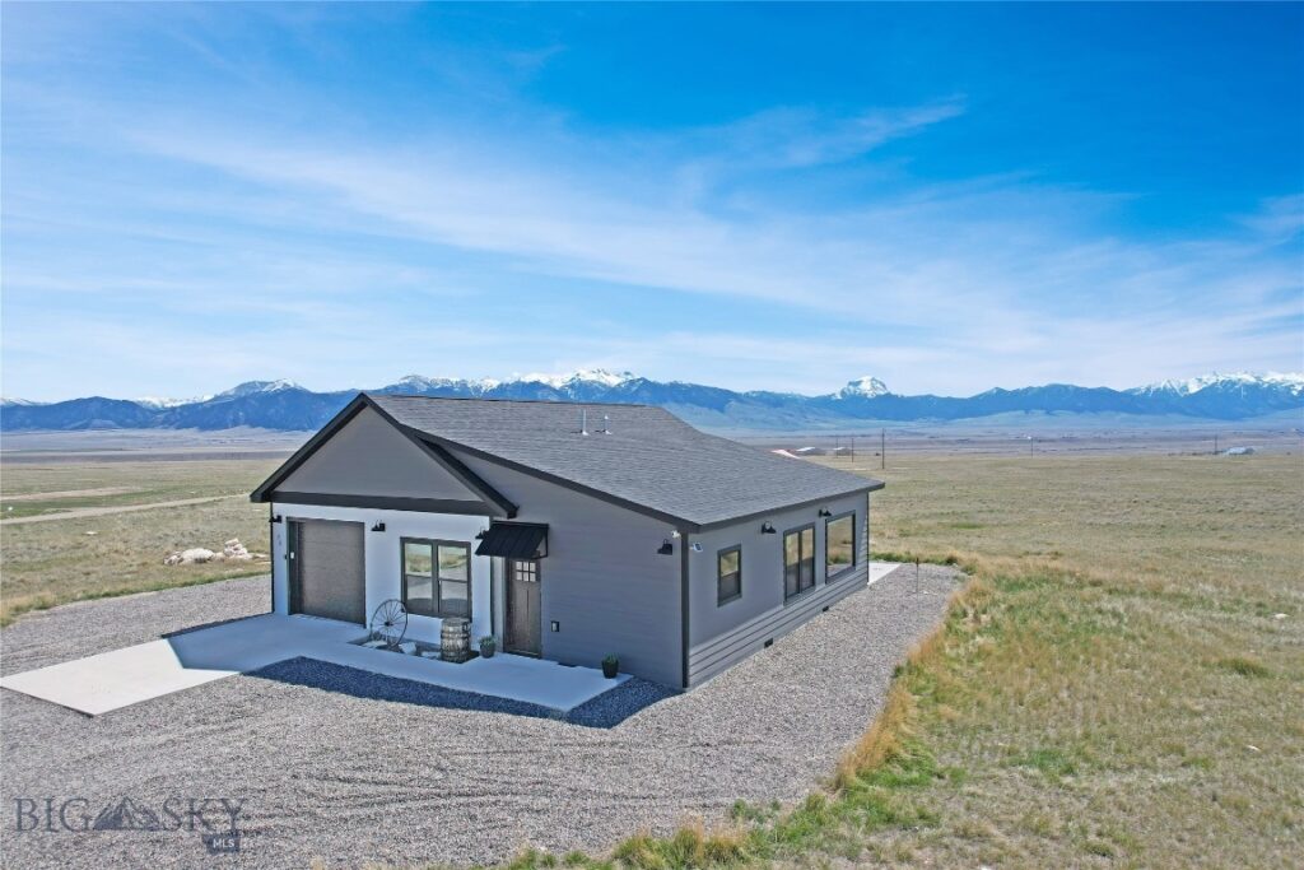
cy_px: 435
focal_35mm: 22
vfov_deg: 57.2
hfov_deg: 78.6
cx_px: 652
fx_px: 797
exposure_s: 1/2000
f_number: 2.8
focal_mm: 8.38
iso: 100
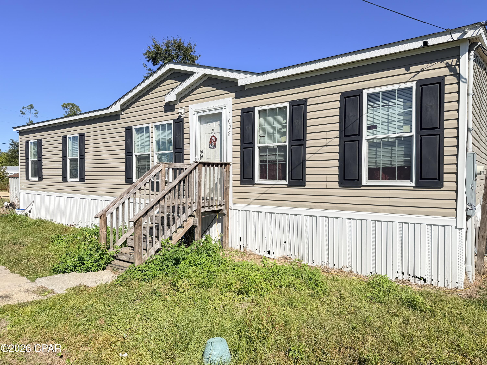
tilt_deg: -1.4
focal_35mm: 24
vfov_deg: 56.8
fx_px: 338
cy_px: 182
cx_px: 244
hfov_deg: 71.6
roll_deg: +0.4
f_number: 1.78
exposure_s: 1/4167
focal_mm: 6.76
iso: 80
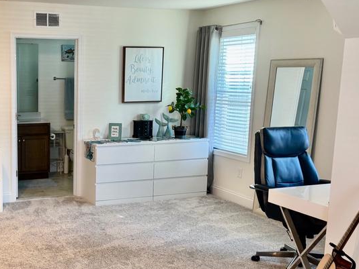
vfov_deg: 31.5
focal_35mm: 46
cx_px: 57
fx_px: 477
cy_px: 146
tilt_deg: -8.9
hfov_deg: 39.1
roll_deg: -0.5
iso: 125
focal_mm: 6.76
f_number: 1.78
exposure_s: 1/60
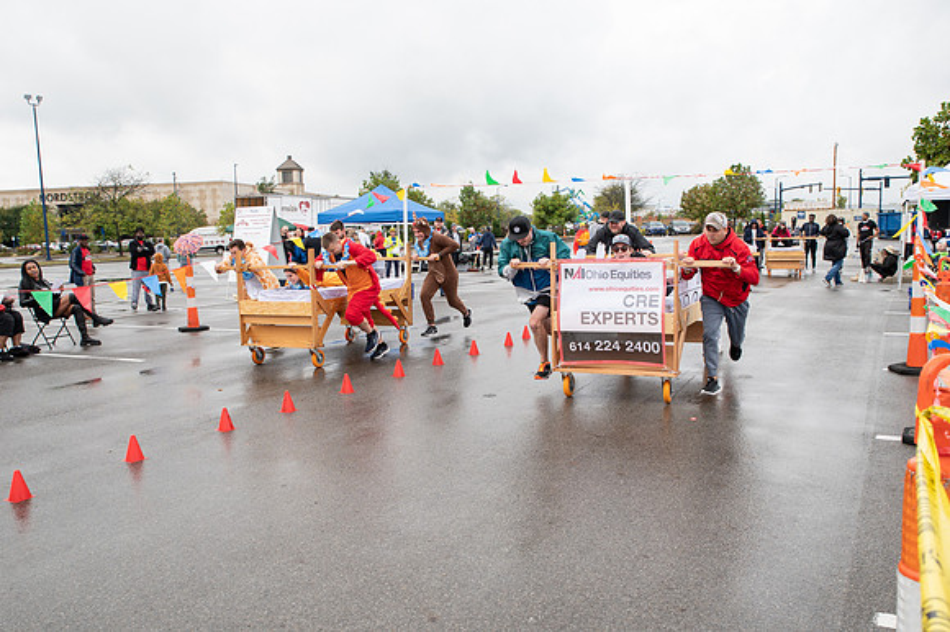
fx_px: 790
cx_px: 482
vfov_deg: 43.6
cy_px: 340
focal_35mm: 30
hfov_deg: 62.0
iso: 400
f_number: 6.3
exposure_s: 1/400
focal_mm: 26
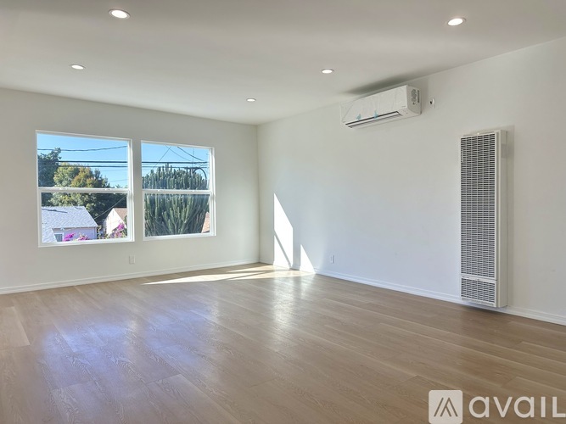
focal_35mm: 24
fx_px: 392
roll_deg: -0.2
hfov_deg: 71.6
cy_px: 212
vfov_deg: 56.8
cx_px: 283
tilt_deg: -0.1
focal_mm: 6.86
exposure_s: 1/816
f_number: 1.78
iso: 80
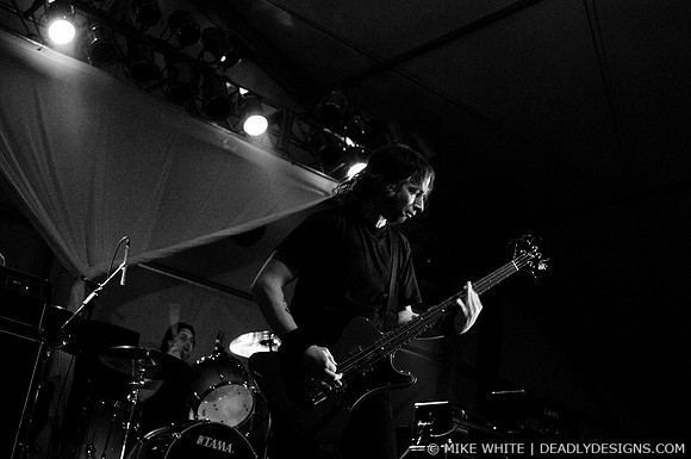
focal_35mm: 52
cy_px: 230
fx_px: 1006
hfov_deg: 37.9
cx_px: 346
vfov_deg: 25.7
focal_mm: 35
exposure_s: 1/125
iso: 800
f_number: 2.8
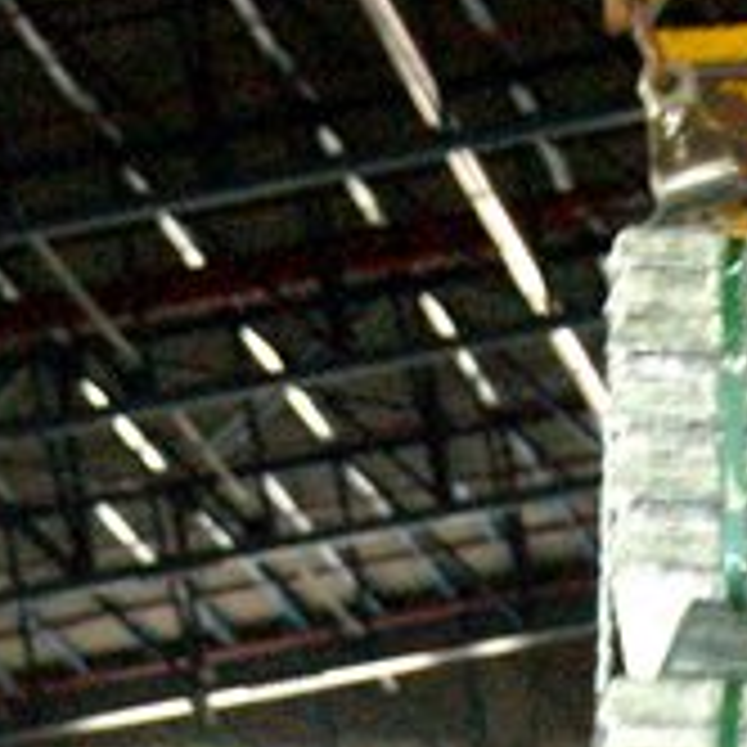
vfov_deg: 5.0
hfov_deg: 5.1
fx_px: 8381
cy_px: 1598
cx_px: 522
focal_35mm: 343
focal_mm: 35
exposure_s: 1/30
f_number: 5
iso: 800
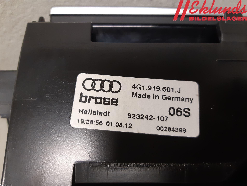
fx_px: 186
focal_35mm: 26
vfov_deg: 53.1
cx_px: 124
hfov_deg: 67.3
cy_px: 93
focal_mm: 3.93
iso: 200
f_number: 1.7
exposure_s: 1/50
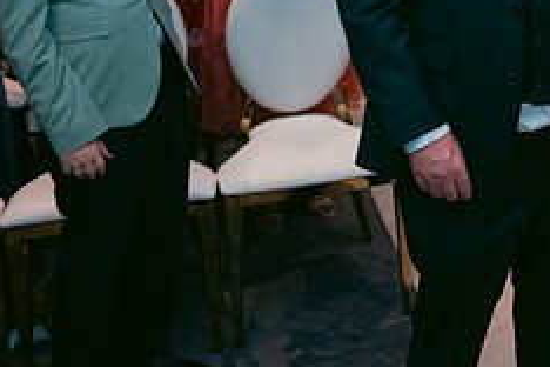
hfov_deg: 26.0
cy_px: -62
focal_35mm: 72
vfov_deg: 18.1
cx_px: 602
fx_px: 1100
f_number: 3.5
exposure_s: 1/160
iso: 800
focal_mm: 29
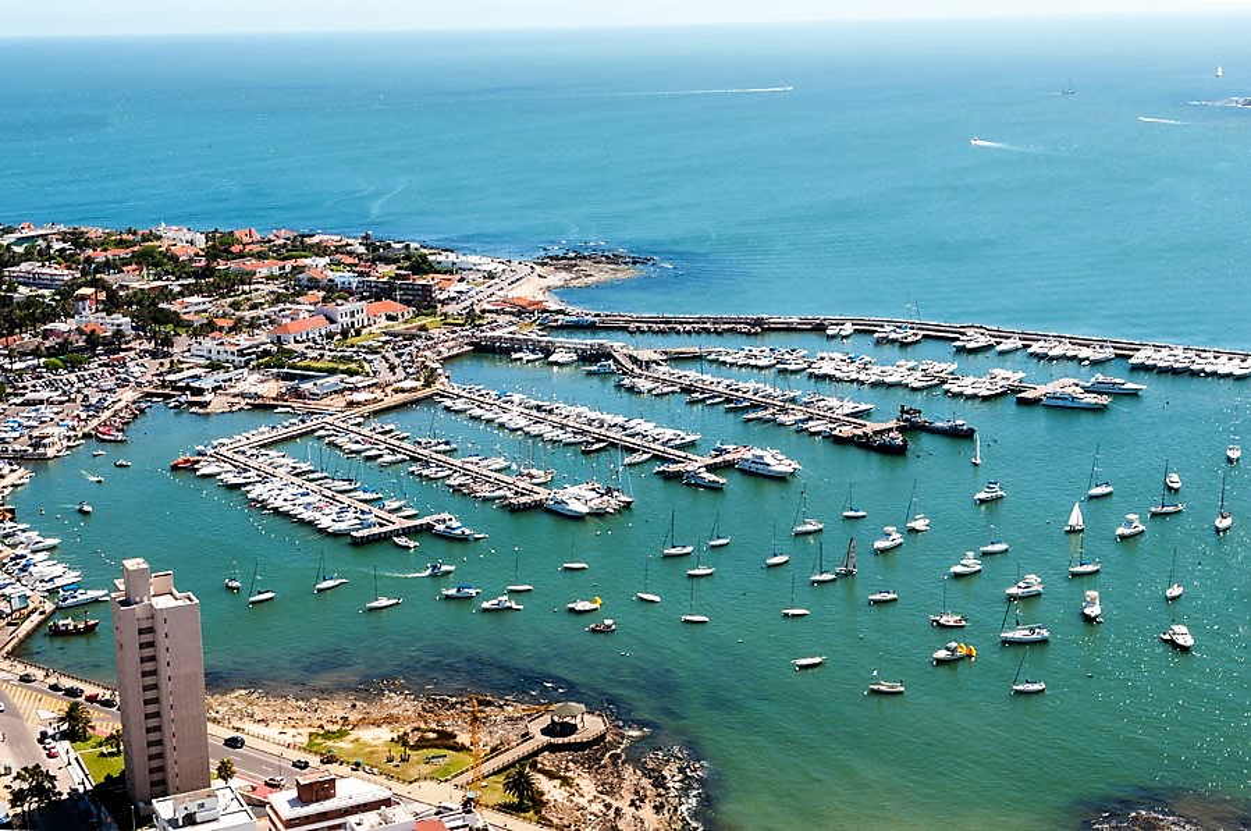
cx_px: 626
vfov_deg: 31.8
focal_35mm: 42
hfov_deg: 46.5
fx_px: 1458
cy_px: 416
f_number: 7.1
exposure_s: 1/200
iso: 100
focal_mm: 28
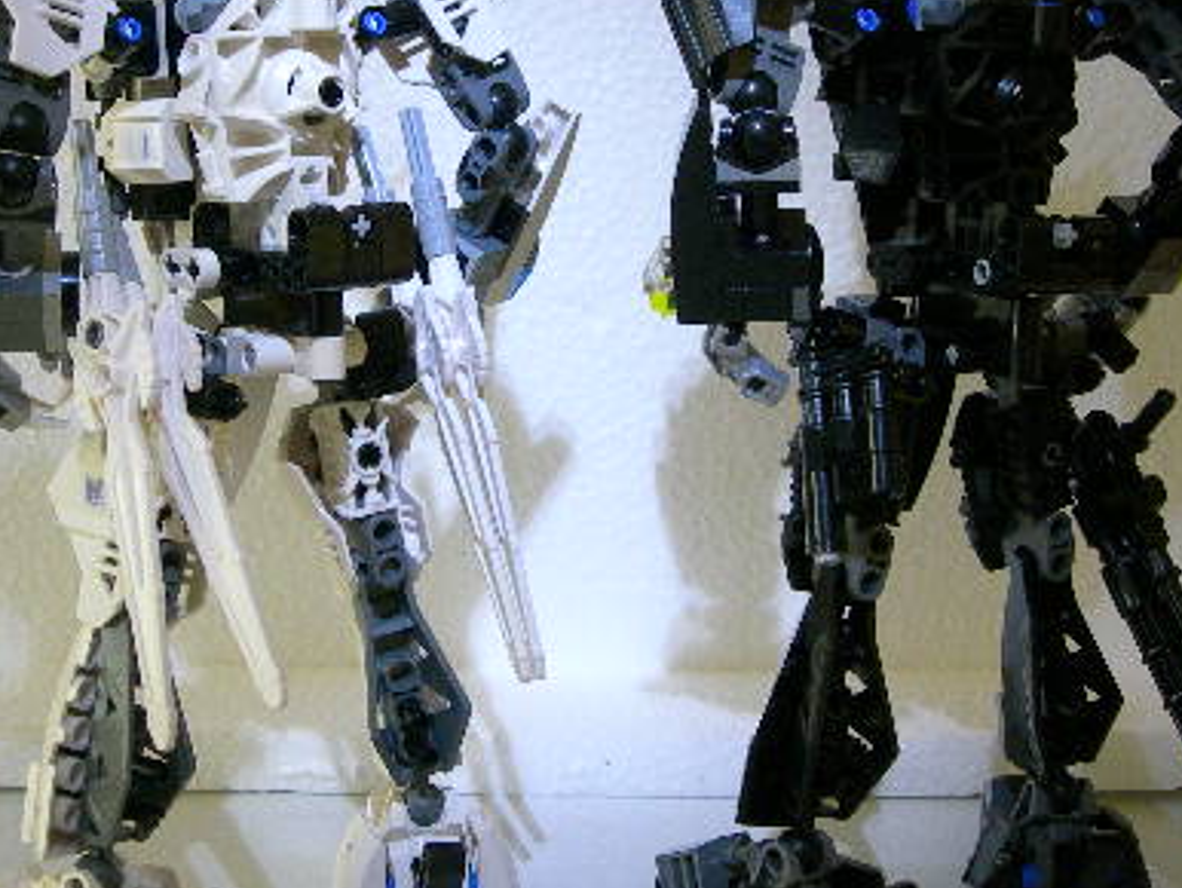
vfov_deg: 23.2
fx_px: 2153
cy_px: 300
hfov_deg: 30.7
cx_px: 533
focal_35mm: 63
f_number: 2.8
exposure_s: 1/1.2
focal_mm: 7.8
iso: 200
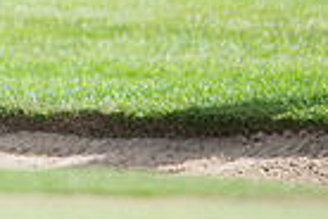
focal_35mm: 1259
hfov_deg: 1.6
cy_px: -221
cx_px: -114
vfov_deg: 1.1
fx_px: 11470
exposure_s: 1/2000
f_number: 4
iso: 400
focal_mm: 300
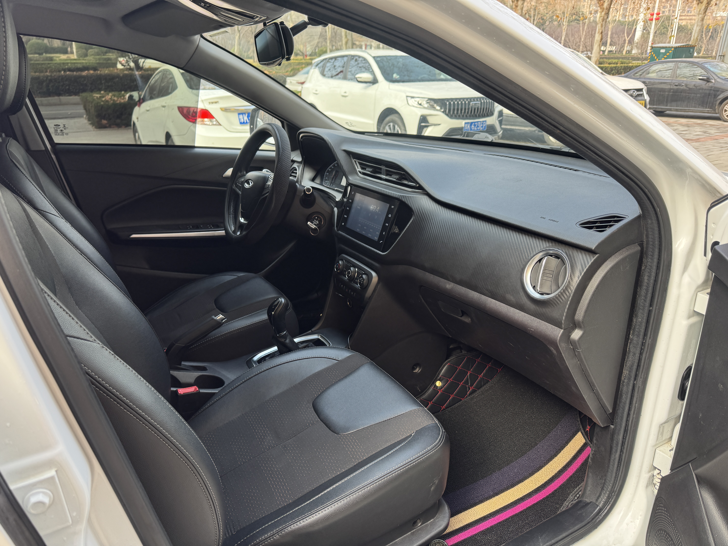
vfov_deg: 56.8
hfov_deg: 71.6
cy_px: 273
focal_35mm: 24
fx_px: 505
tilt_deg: -23.0
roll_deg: +0.4
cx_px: 364
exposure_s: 1/162
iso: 100
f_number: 1.78
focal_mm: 6.76
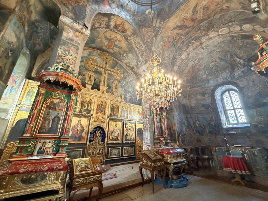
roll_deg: -0.8
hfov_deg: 102.0
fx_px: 108
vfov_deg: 85.7
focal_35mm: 14
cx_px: 134
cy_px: 100
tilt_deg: +19.3
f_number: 2.2
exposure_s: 1/50
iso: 500
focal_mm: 2.22
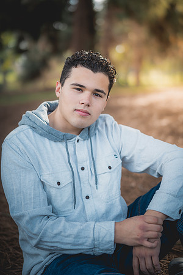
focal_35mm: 50
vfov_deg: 39.6
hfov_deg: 27.0
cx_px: 92
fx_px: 381
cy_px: 138
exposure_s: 1/2000
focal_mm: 50
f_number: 1.4
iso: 250
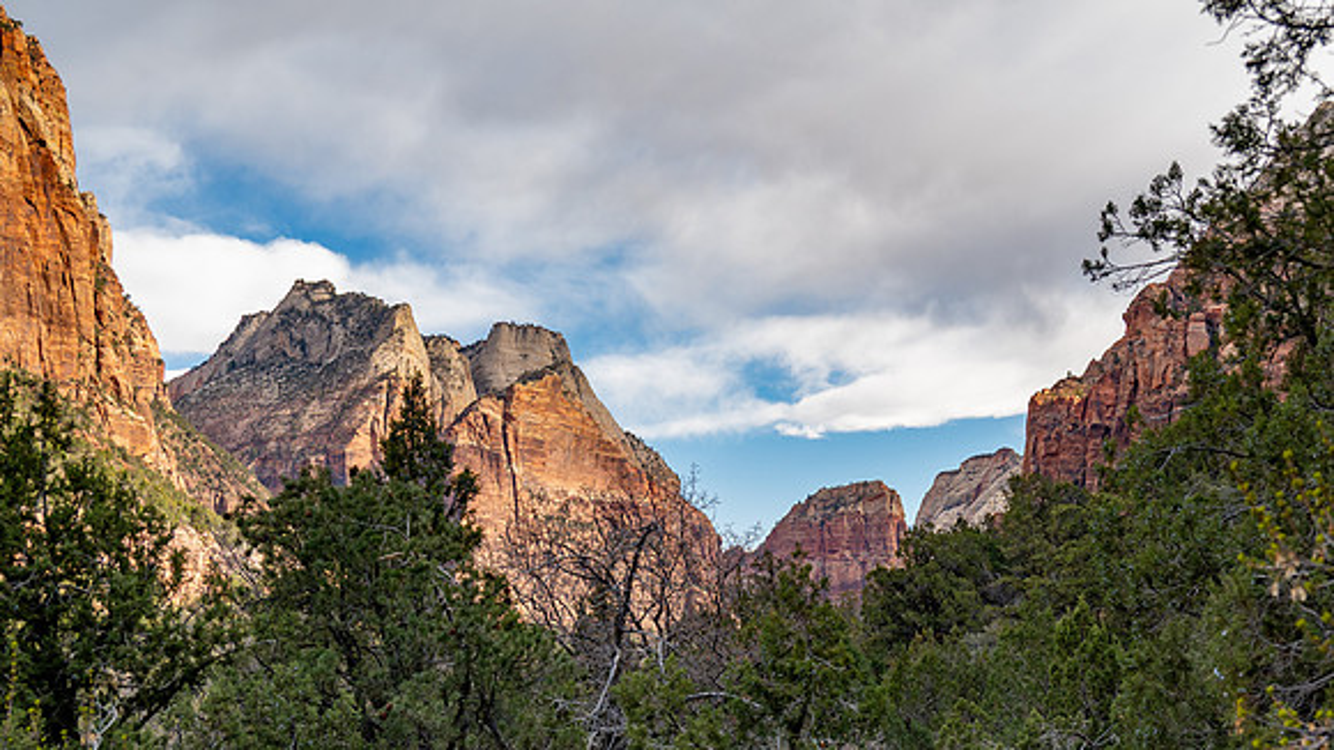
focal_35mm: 52
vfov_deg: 22.9
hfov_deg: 39.5
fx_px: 1849
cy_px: 470
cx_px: 782
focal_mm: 42
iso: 400
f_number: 5
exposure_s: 1/1250
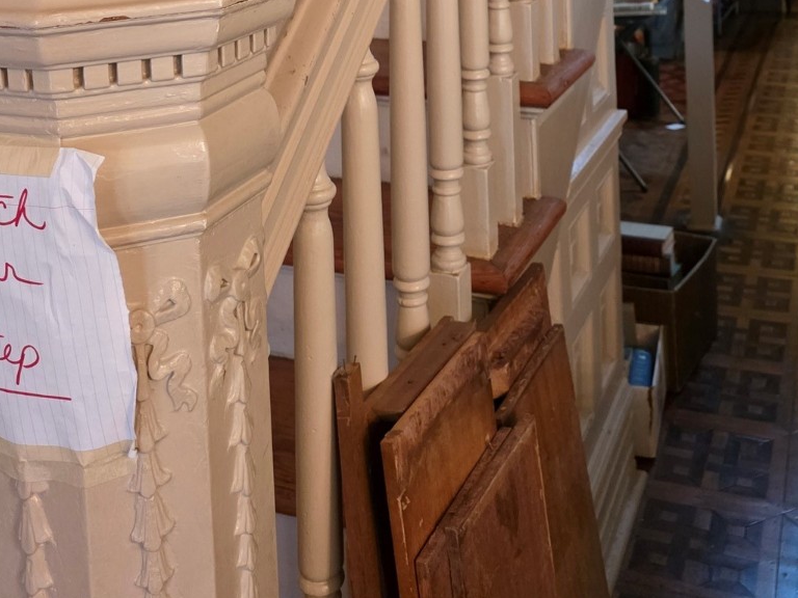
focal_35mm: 46
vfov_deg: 27.9
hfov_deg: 41.2
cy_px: -104
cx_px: 426
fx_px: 1060
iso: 1250
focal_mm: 6.25
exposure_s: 1/120
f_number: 1.7
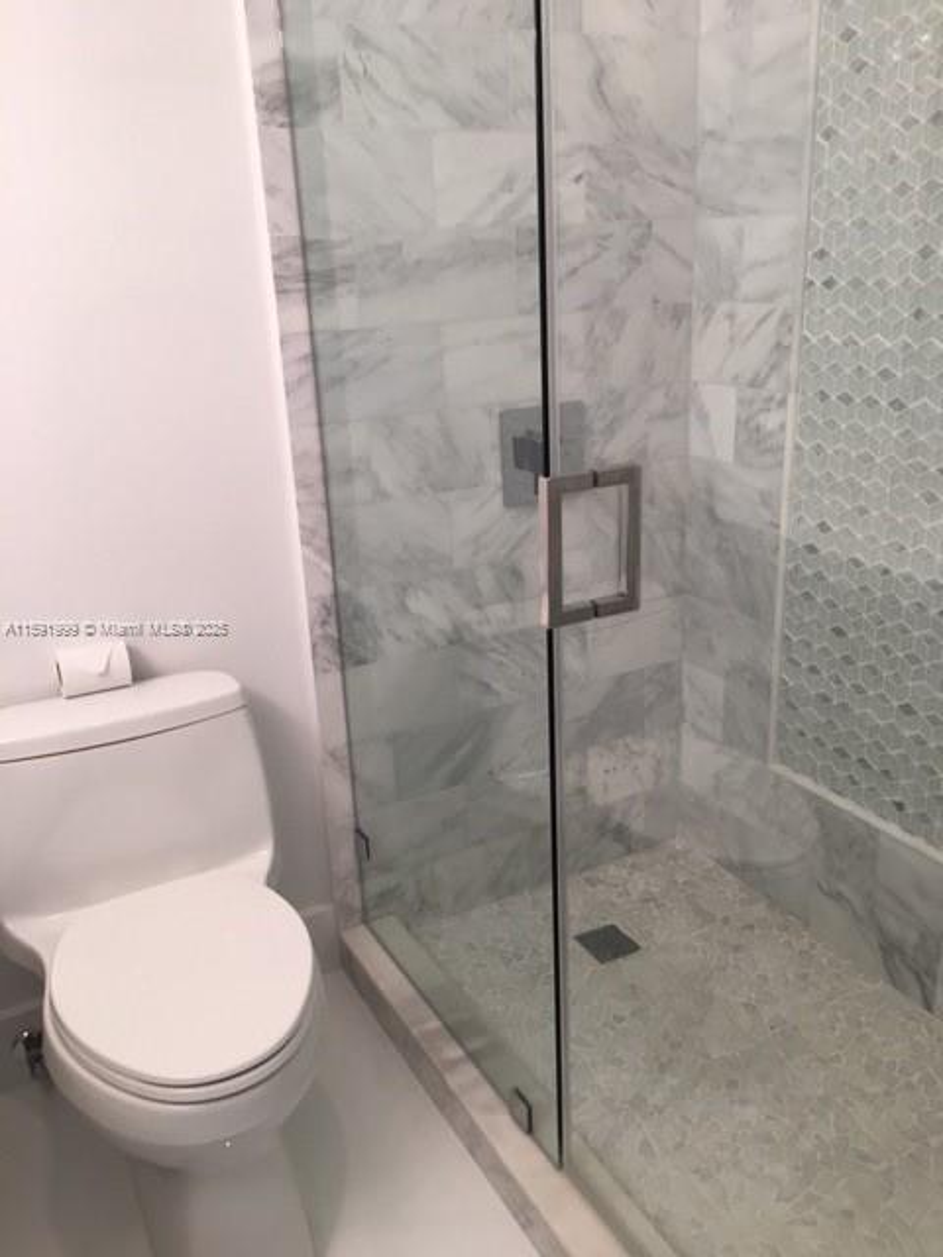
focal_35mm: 29
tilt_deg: -20.6
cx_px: 472
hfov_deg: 48.2
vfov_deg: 61.7
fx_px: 1053
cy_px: 628
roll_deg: +0.8
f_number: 2.2
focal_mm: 4.15
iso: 32
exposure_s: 1/33
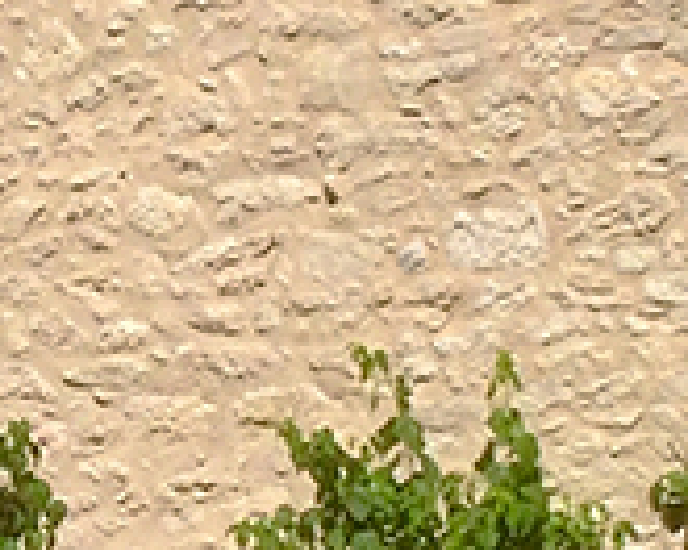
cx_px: -221
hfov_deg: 9.7
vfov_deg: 7.9
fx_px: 3971
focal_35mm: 195
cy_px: 521
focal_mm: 4.15
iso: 32
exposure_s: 1/4566
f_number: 2.2
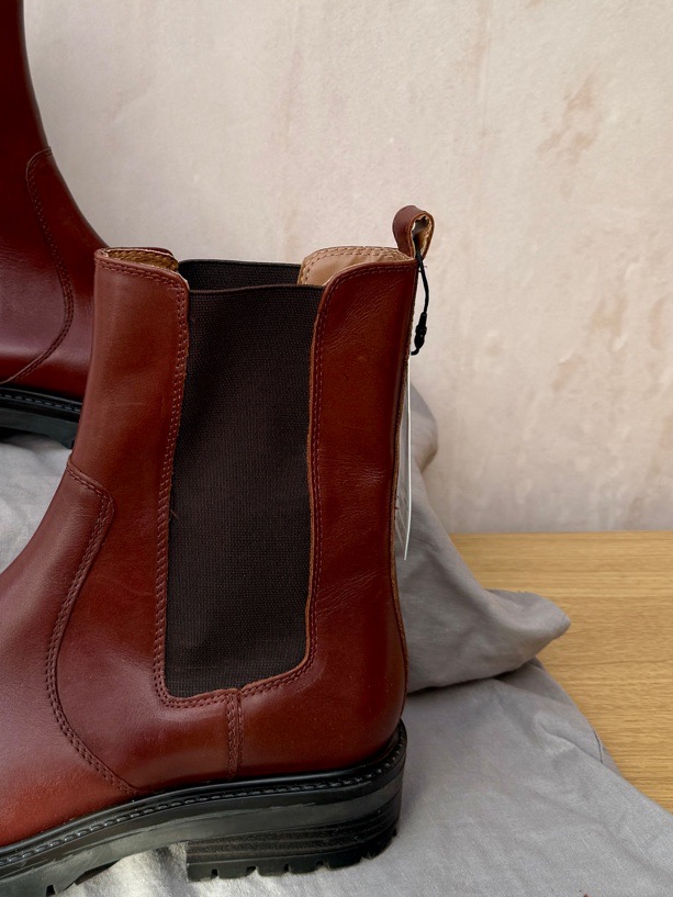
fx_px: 1218
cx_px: 104
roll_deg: +0.8
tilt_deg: -17.1
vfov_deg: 39.8
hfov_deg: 29.9
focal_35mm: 47
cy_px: 285
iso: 50
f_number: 1.78
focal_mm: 6.76
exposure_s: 1/132
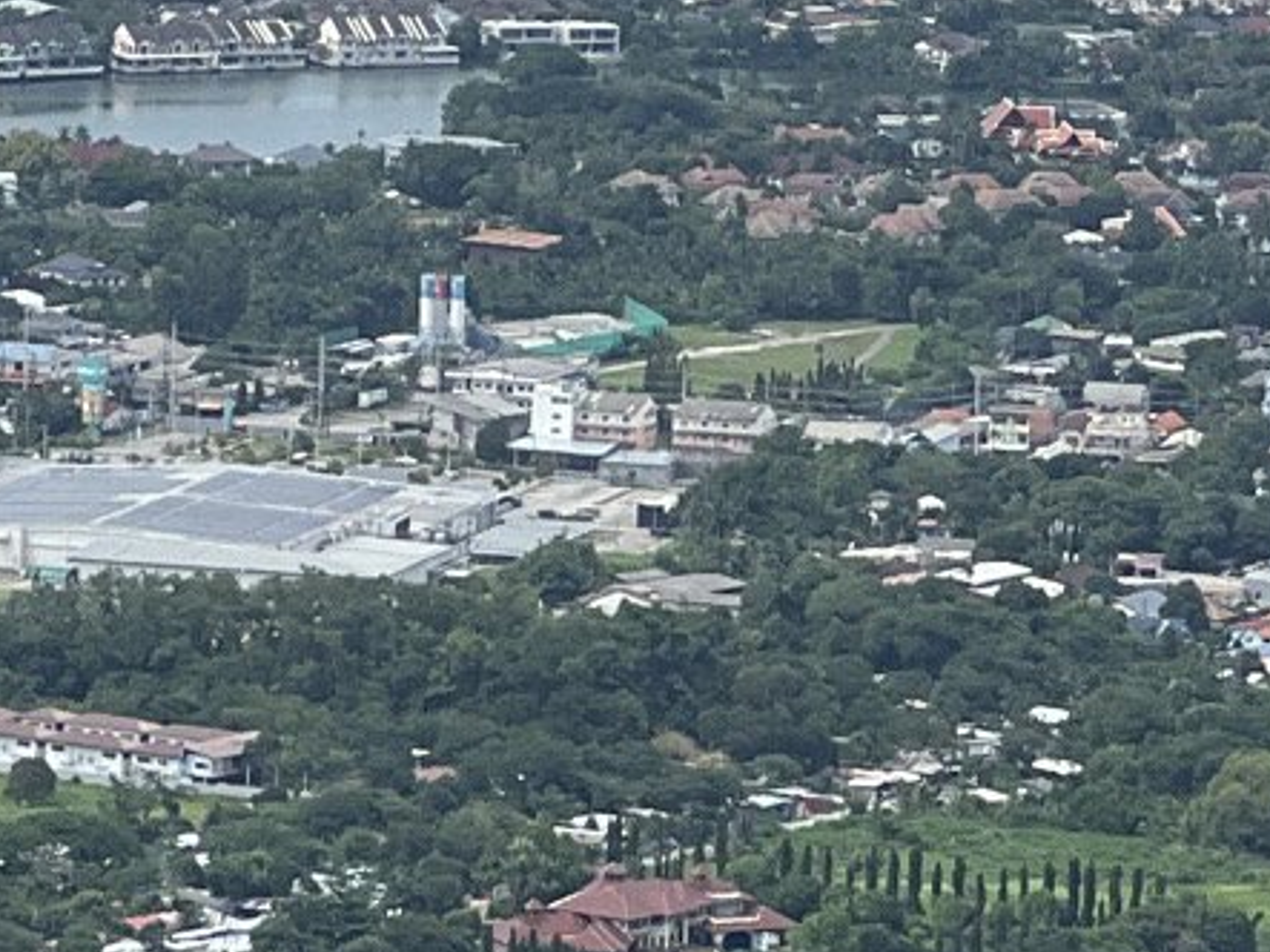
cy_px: -304
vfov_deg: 4.3
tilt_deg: -2.7
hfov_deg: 5.7
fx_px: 12764
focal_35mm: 348
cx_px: 46
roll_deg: -1.2
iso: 32
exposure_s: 1/1074
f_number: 2.8
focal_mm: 9
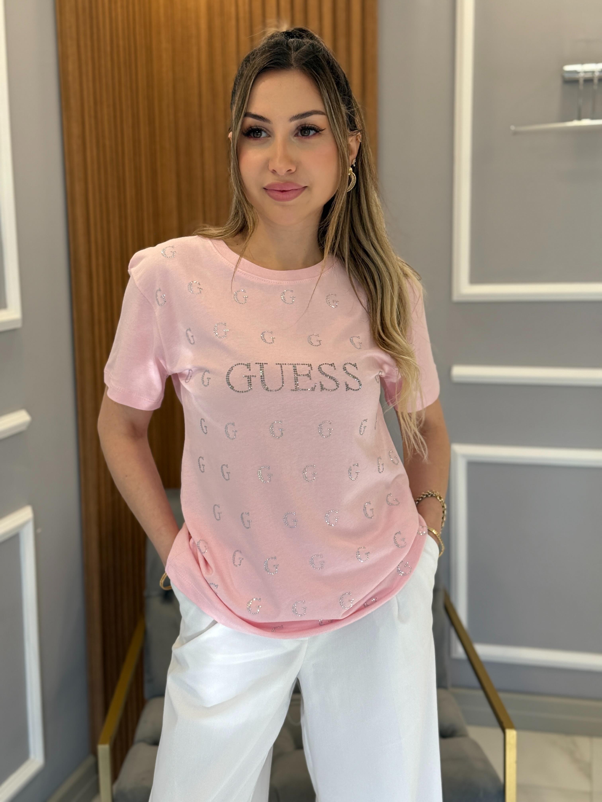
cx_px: 301
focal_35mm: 48
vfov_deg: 39.7
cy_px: 401
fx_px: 1113
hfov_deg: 30.3
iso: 125
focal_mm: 6.76
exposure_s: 1/242
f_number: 1.78
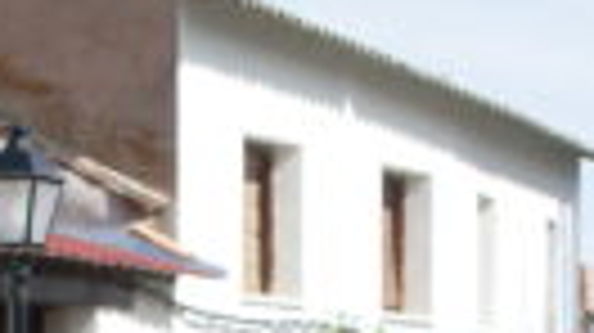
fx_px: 5414
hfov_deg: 6.3
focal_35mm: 344
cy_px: 1156
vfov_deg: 3.4
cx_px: -45
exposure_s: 1/750
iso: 80
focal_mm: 9.9
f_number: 3.4
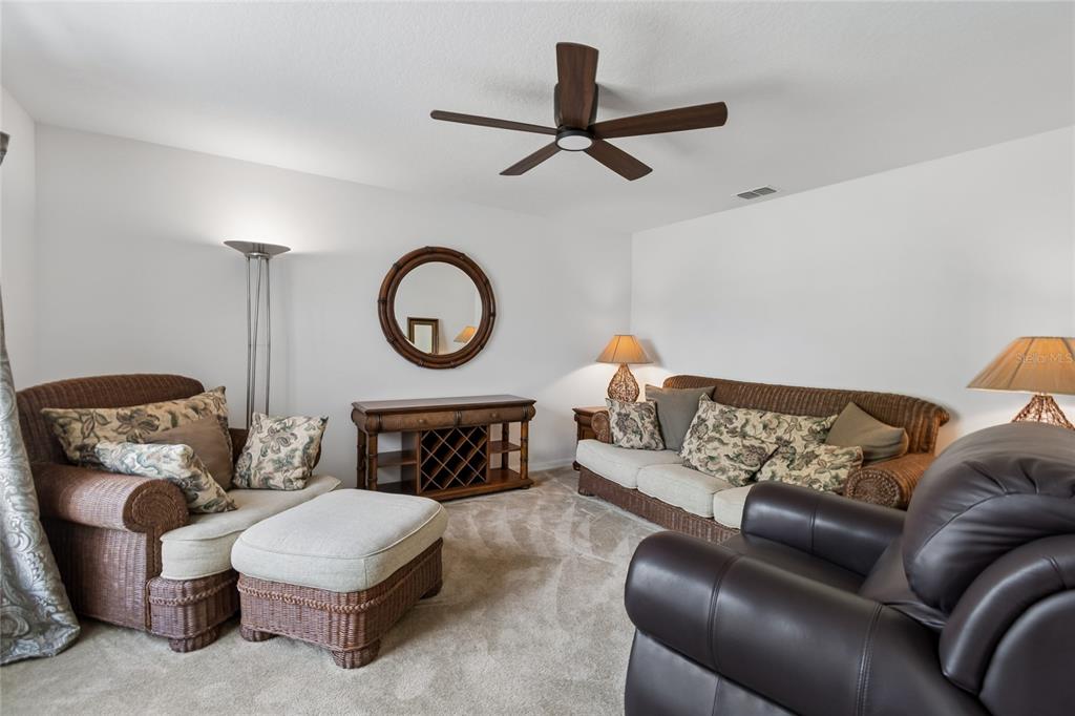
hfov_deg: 100.4
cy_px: 358
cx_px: 538
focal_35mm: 15
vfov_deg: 77.3
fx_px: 448
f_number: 7.1
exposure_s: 1/8
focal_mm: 10
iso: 100
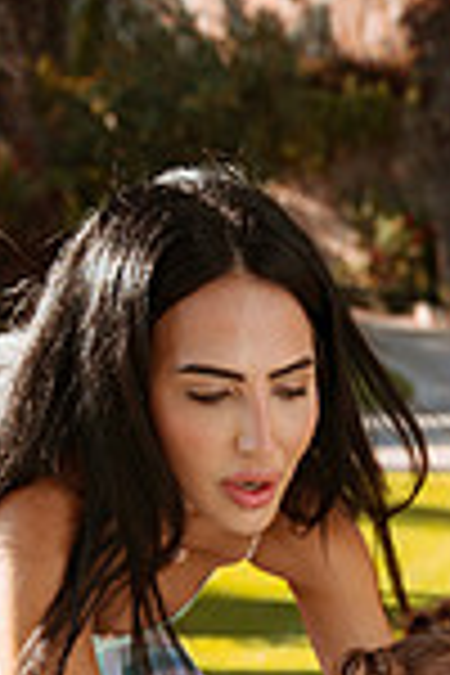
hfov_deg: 17.9
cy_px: 981
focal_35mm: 72
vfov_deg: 23.2
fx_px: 1350
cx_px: 549
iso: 100
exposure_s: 1/2500
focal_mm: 24
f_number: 2.8
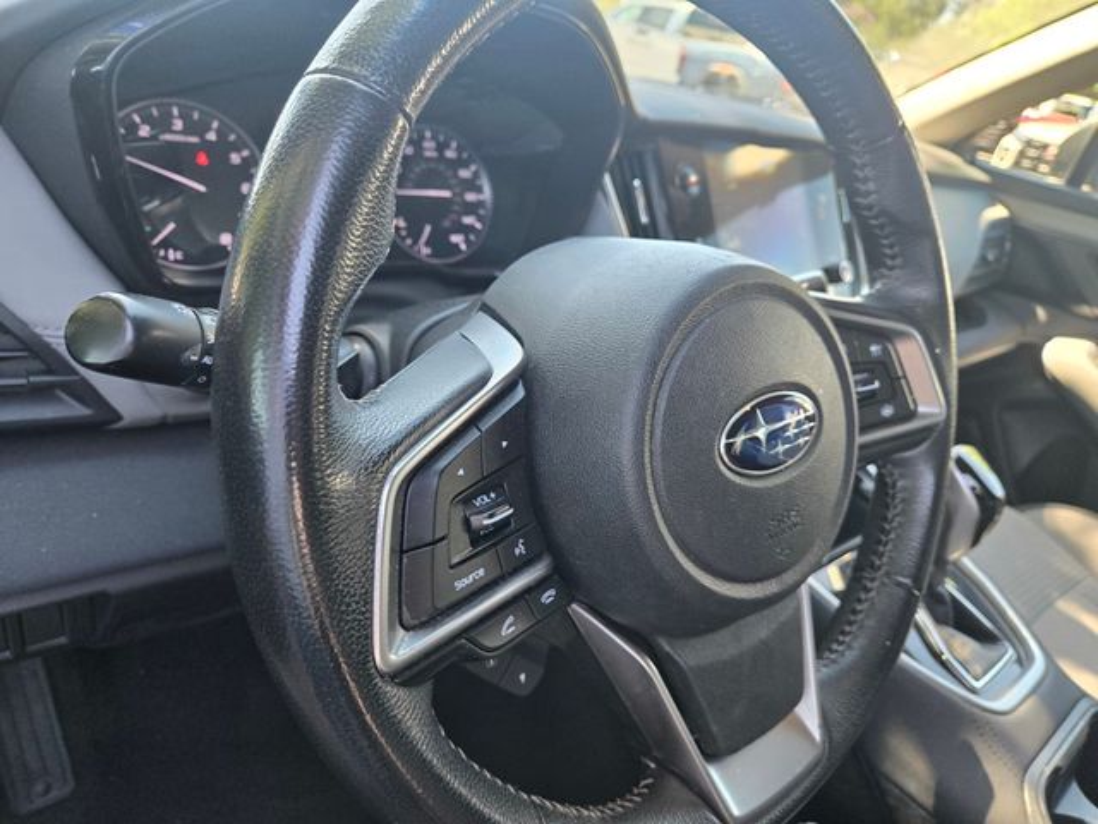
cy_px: 412
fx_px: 730
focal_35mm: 23
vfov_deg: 58.9
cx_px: 549
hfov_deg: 73.9
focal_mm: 5.4
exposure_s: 1/180
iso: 125
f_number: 1.8
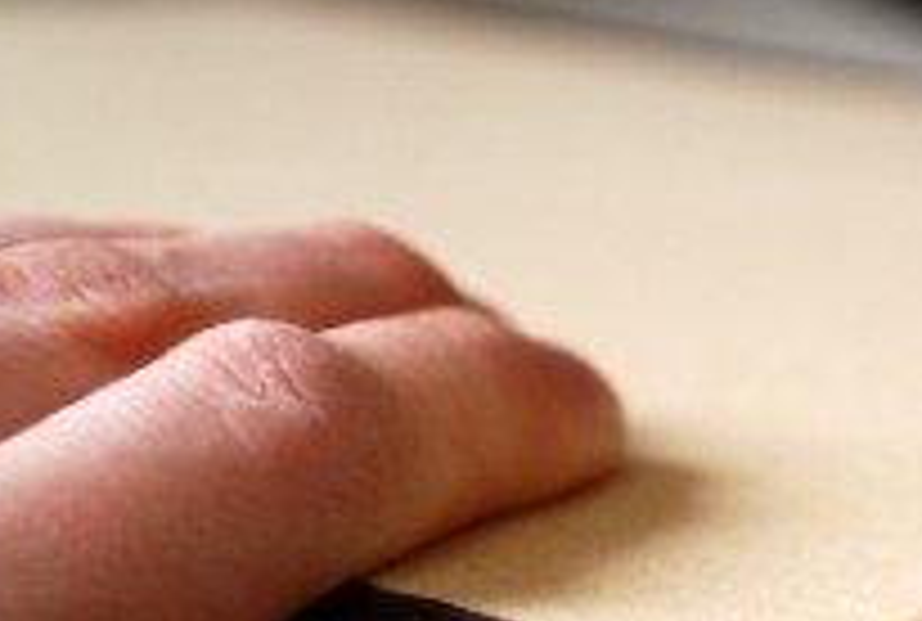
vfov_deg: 8.8
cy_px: 580
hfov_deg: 12.9
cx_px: 953
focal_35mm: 157
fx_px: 4033
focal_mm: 48
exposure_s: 1/30
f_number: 5.6
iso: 360
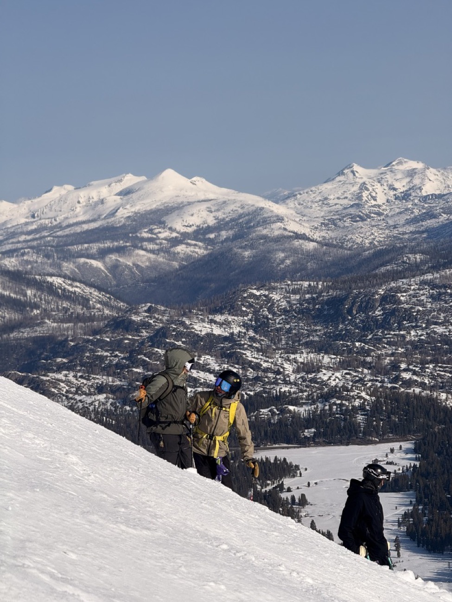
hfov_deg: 12.3
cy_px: 301
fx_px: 2089
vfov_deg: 16.4
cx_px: 226
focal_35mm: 120
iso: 50
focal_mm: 15.66
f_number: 2.8
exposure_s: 1/3058
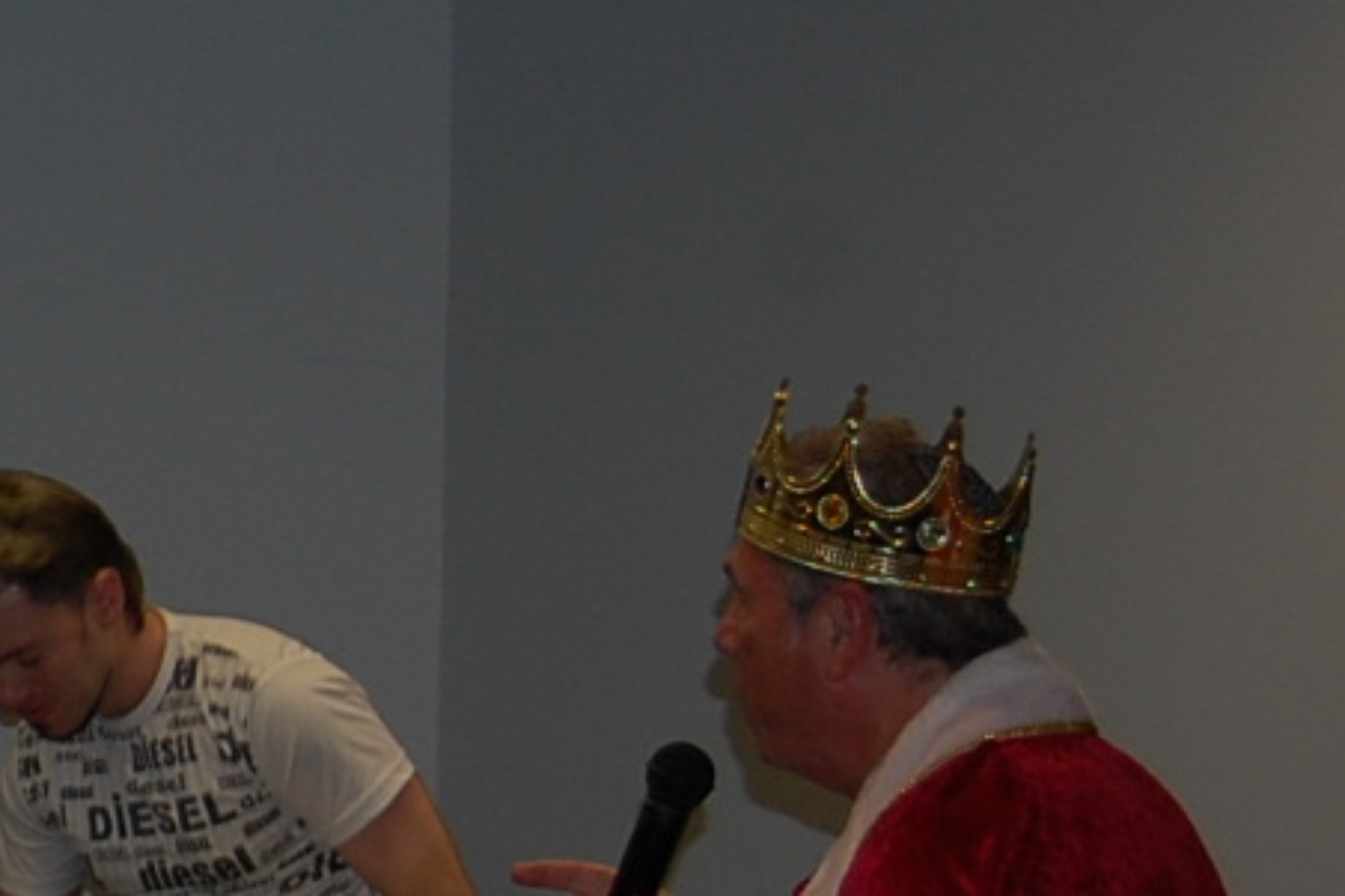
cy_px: 893
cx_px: -792
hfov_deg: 12.5
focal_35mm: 155
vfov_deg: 8.8
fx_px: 5776
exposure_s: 1/60
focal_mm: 31
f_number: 4.5
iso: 400
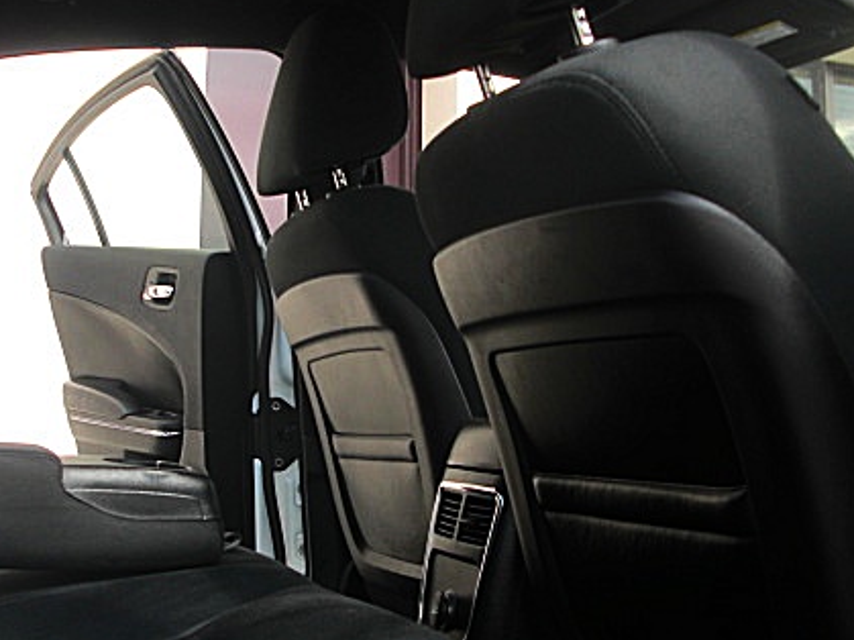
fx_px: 1356
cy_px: 332
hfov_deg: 34.8
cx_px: 340
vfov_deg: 26.5
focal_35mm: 55
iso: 50
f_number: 2.8
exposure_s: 1/160
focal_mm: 6.3
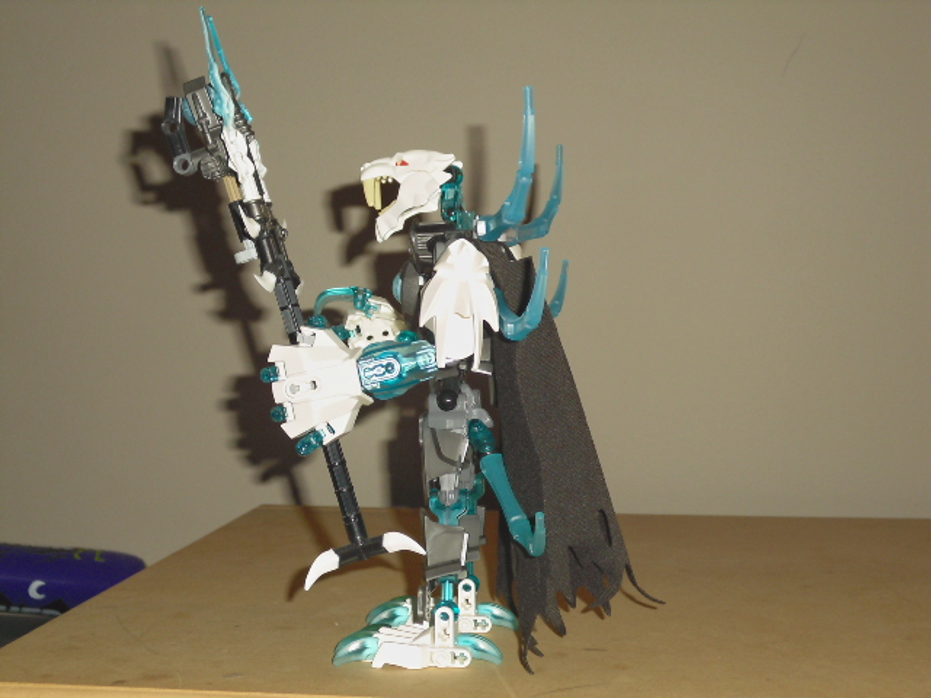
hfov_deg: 36.2
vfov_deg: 27.5
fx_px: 1425
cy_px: 349
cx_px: 466
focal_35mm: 53
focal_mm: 9.4
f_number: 3.8
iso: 200
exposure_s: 1/60
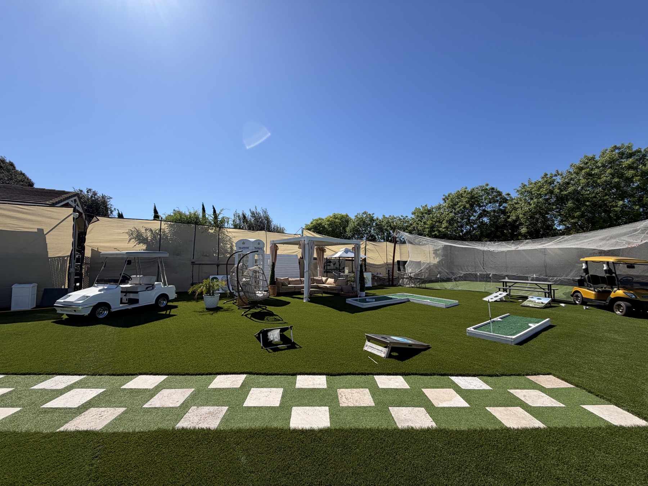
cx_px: 324
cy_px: 243
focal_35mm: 14
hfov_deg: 102.1
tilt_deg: +3.8
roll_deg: +0.2
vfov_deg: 85.7
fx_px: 262
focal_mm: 2.22
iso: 20
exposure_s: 1/901
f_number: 2.2
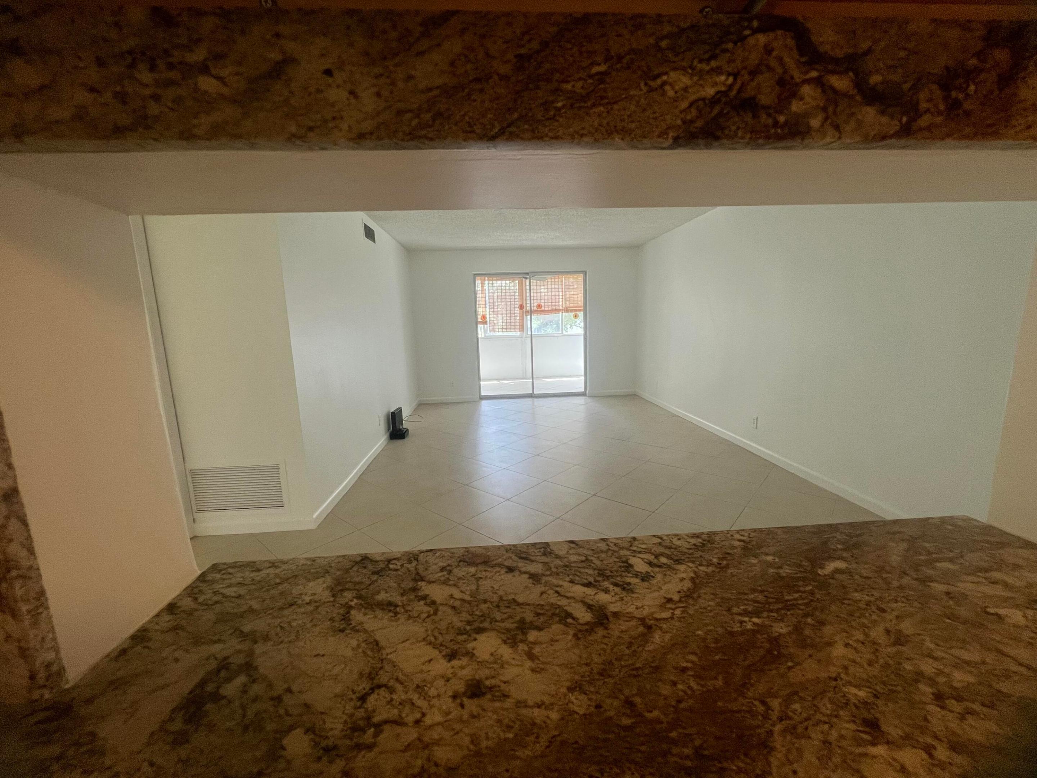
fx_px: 389
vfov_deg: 89.9
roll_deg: +1.8
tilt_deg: -10.0
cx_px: 518
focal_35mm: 13
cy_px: 389
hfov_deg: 106.2
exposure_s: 1/120
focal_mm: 1.57
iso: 200
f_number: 1.8
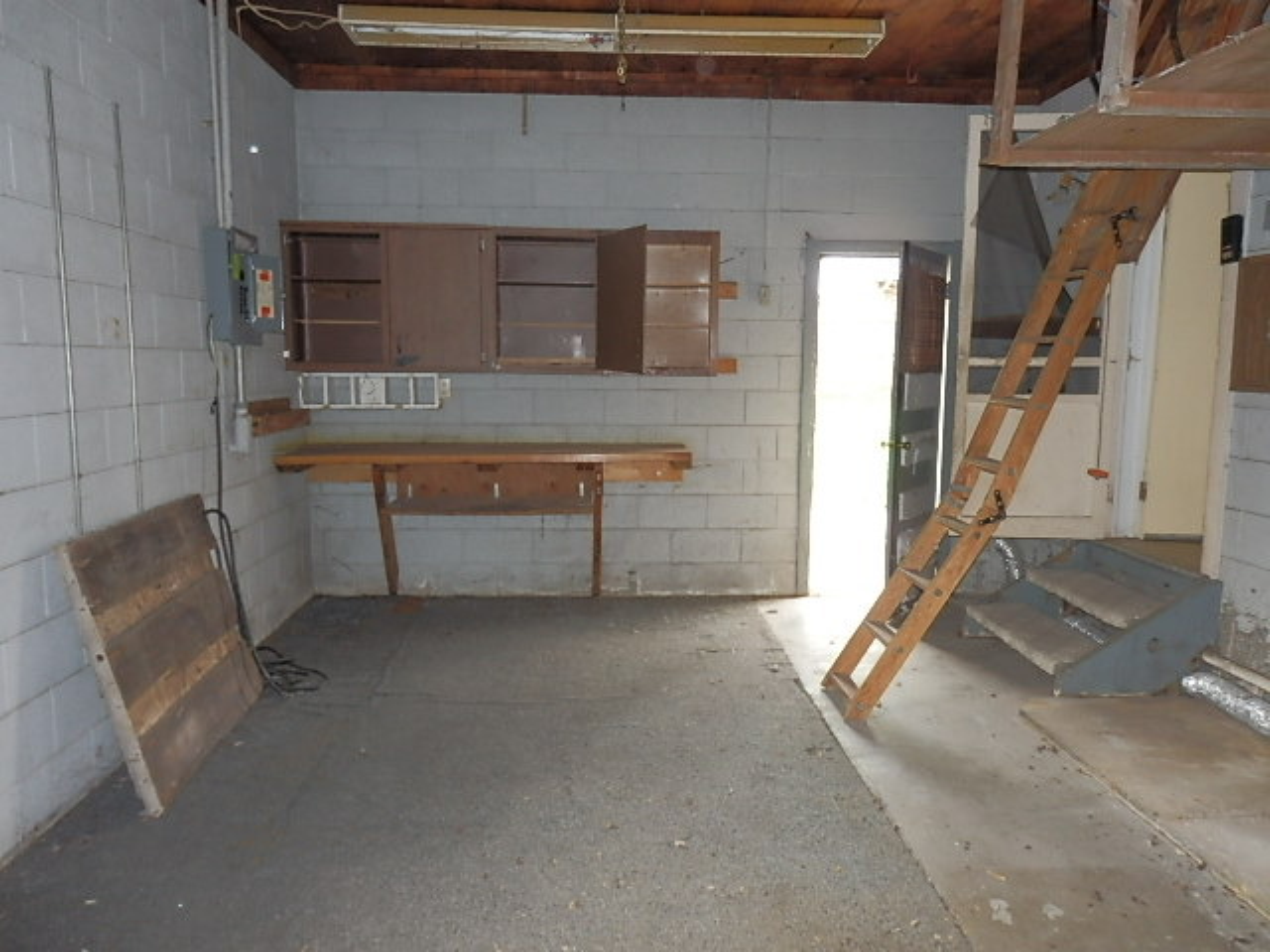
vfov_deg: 54.9
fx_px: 917
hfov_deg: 69.4
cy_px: 476
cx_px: 635
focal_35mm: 25
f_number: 3
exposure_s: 1/30
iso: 200
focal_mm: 4.5
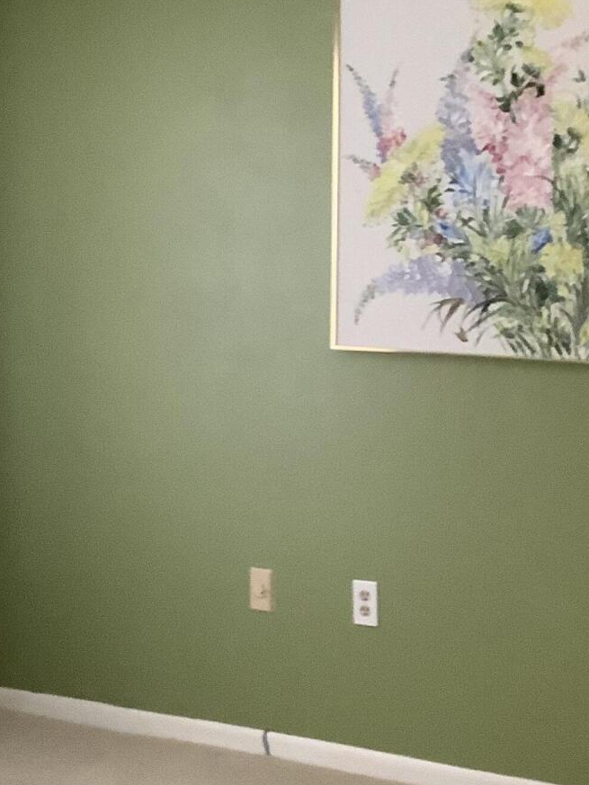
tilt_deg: -6.2
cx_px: 380
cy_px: 428
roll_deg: -0.7
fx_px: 1610
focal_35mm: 71
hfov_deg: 20.7
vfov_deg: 27.4
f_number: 2.4
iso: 400
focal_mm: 3.3
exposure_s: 1/60
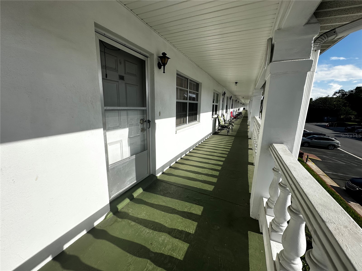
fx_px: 146
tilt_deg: -10.8
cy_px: 136
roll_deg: -0.4
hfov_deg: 102.1
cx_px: 181
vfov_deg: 85.7
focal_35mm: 14
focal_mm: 2.22
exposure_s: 1/4132
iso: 50
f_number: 2.2
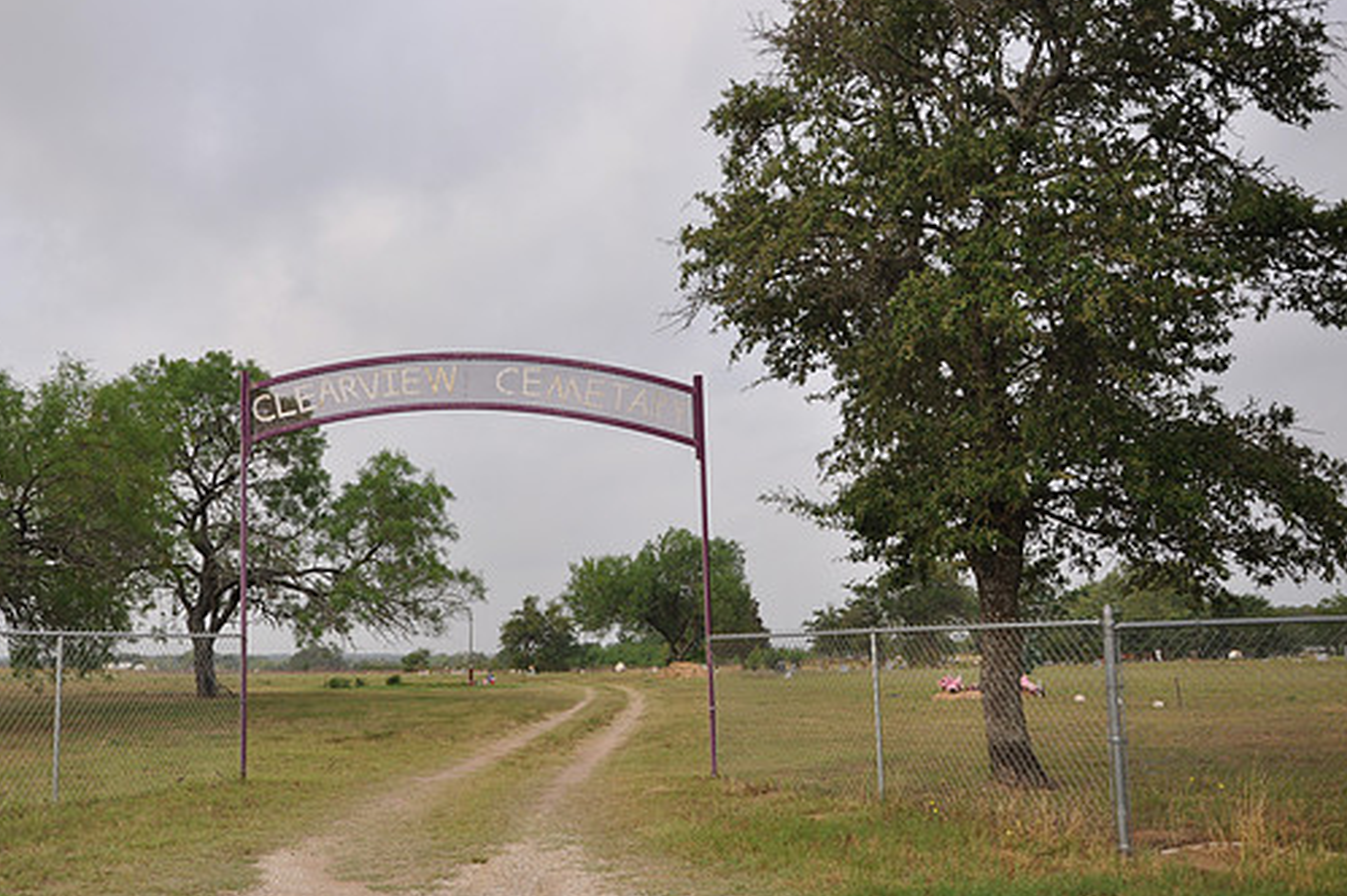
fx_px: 1368
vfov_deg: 36.3
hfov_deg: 52.3
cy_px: 433
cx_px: 588
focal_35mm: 37
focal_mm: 21
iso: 200
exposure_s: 1/160
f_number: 5.6
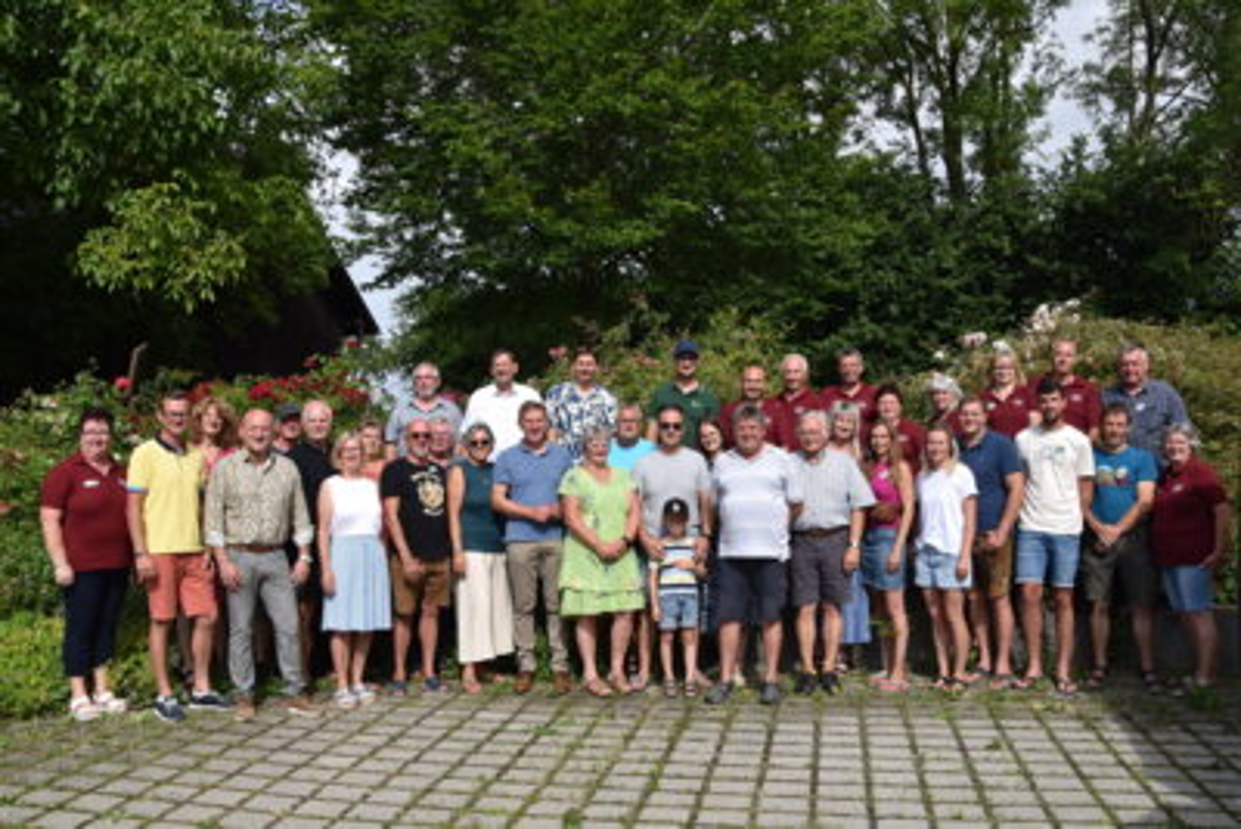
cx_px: 620
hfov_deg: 61.9
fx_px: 1034
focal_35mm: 30
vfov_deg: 43.6
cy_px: 414
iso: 200
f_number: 10
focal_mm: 20
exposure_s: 1/400
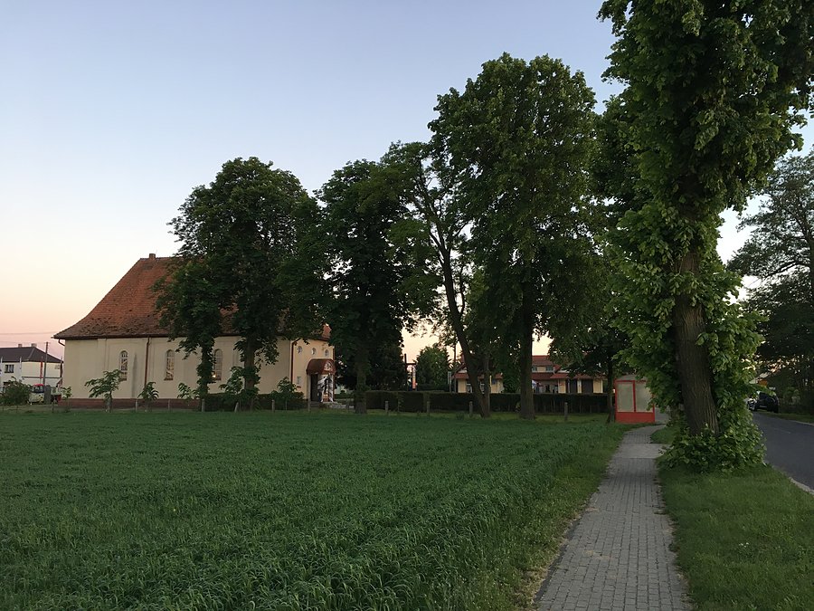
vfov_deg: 48.2
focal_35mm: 29
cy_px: 306
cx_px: 407
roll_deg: -0.3
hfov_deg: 61.7
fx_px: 682
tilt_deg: +6.7
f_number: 2.2
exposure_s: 1/33
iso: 50
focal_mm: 4.15
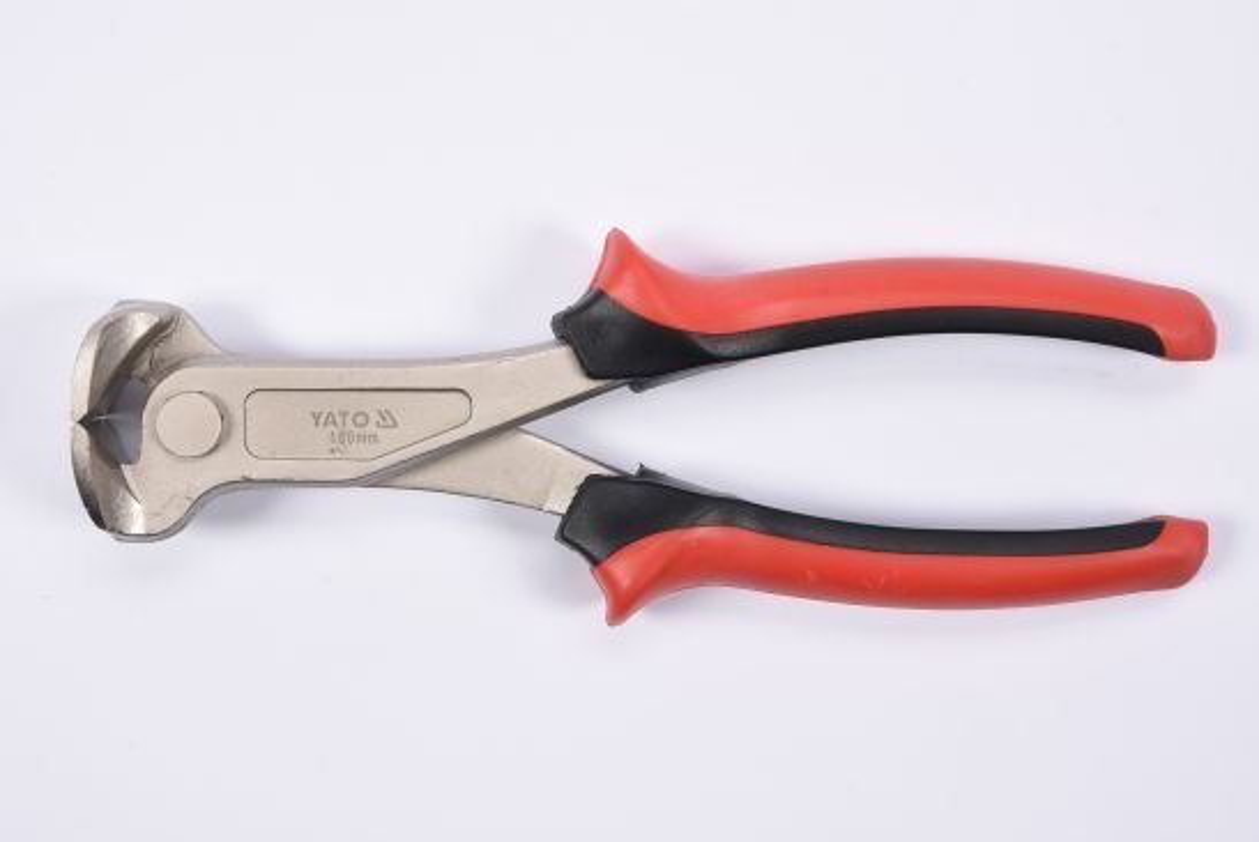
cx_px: 630
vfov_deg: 18.2
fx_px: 2626
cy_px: 421
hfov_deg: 27.0
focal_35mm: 75
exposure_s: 1/125
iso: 250
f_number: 16
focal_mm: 50
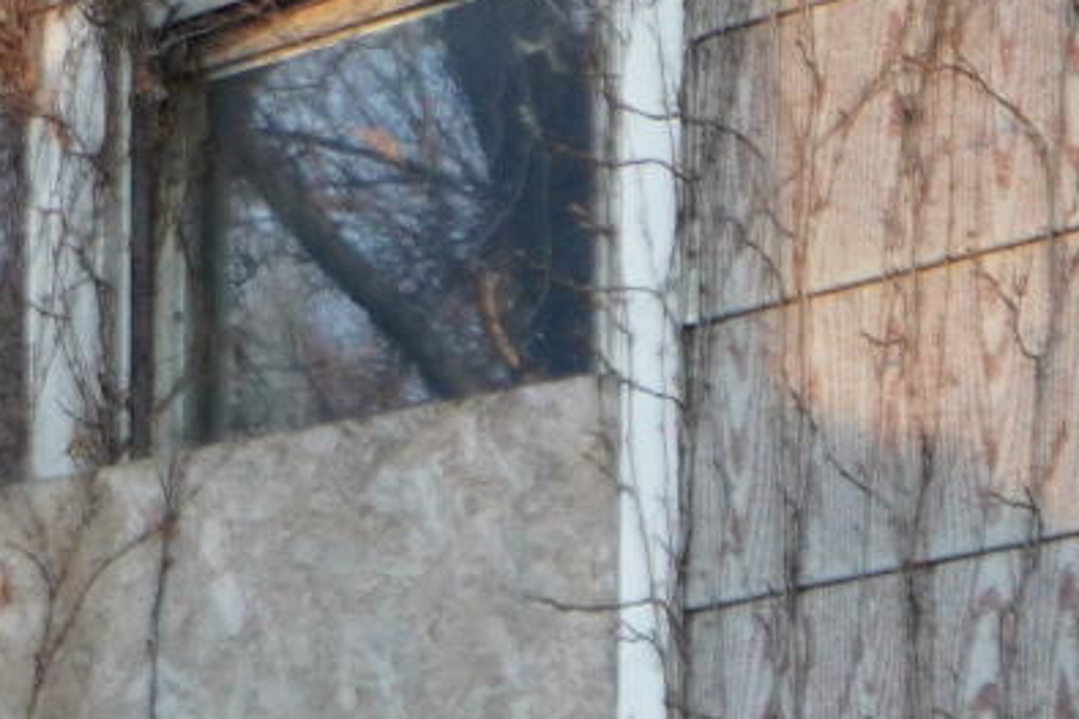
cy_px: 2039
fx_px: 6141
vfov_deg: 6.2
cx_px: 2202
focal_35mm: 205
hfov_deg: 9.4
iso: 200
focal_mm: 18
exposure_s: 1/60
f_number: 4
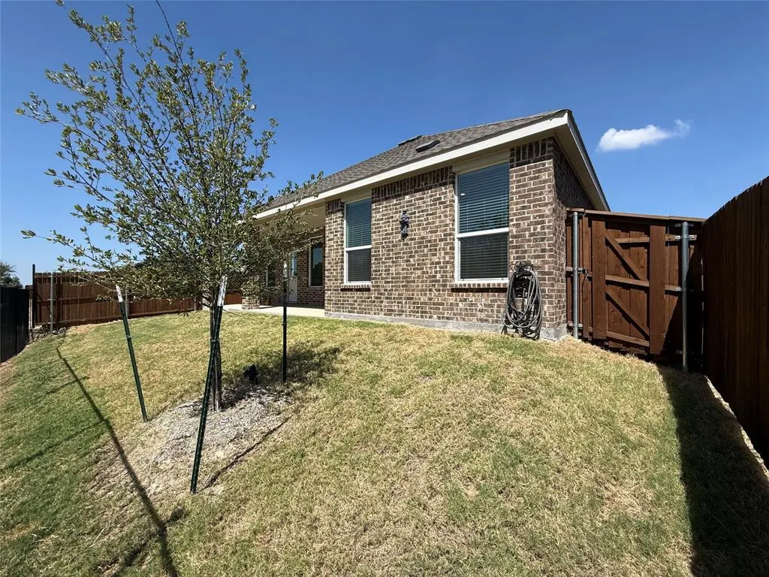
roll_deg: -0.3
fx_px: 311
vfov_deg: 85.7
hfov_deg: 102.1
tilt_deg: +0.7
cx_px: 384
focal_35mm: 14
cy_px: 288
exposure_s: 1/2410
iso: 50
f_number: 2.2
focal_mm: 2.22
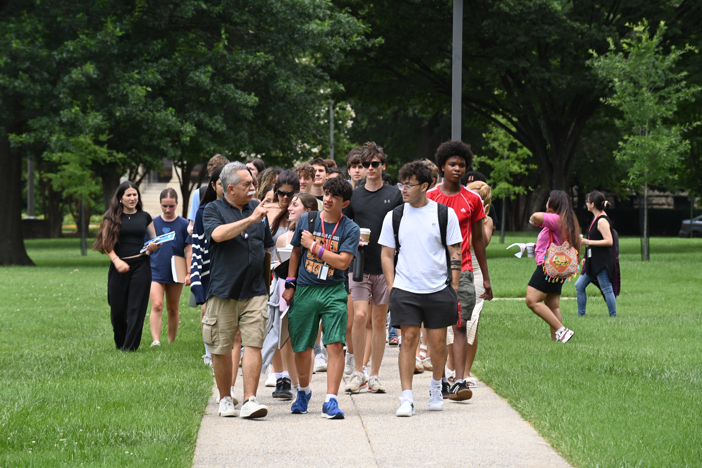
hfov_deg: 12.5
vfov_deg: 8.3
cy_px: 234
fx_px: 3217
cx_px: 351
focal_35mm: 165
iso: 160
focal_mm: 165
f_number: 7.1
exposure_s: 1/125
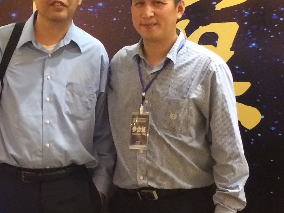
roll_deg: +1.1
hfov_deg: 20.1
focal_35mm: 96
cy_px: 119
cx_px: 43
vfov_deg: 15.4
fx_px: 788
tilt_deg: -4.3
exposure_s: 1/20
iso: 320
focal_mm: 4.15
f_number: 2.2
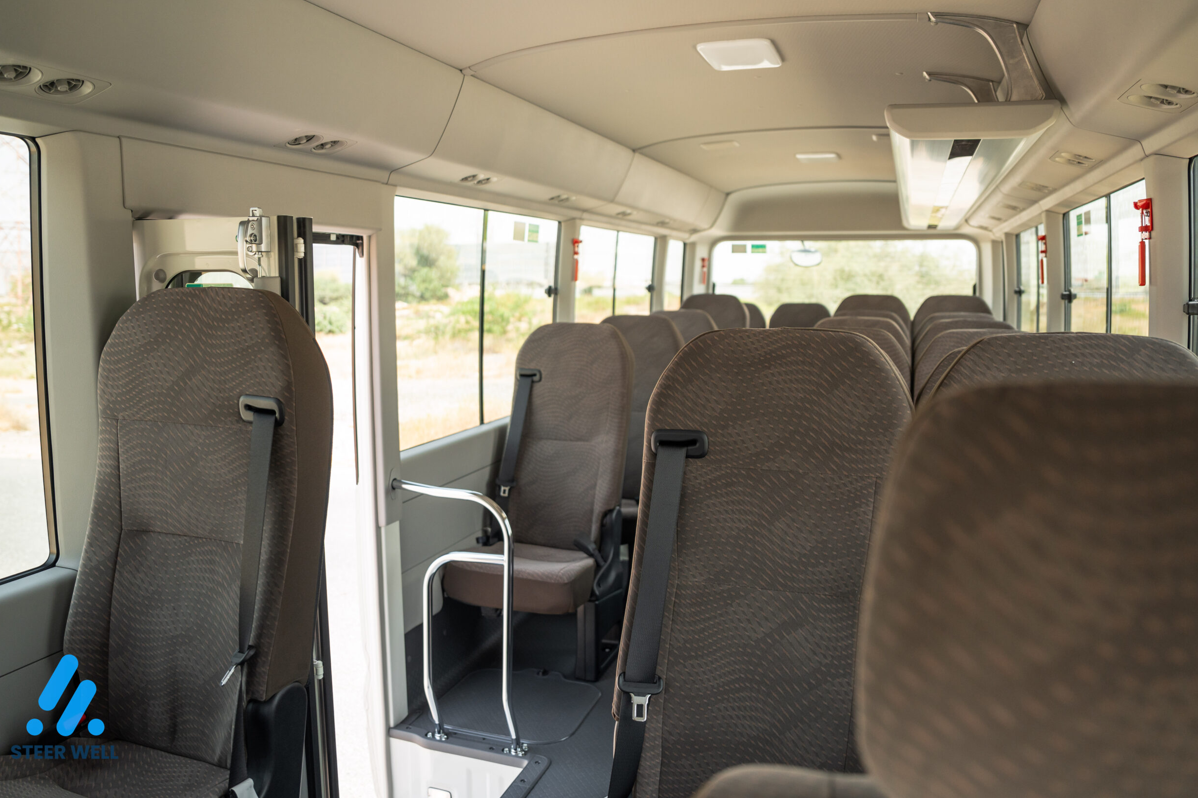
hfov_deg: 71.5
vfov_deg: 51.3
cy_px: 396
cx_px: 598
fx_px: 832
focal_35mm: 25
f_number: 2.8
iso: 400
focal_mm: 24
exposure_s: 1/250
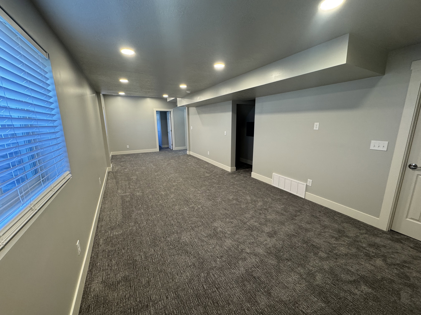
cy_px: 158
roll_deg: +0.3
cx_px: 210
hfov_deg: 102.1
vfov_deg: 85.7
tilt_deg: -12.1
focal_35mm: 14
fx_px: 170
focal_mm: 2.22
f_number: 2.2
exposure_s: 1/60
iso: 200
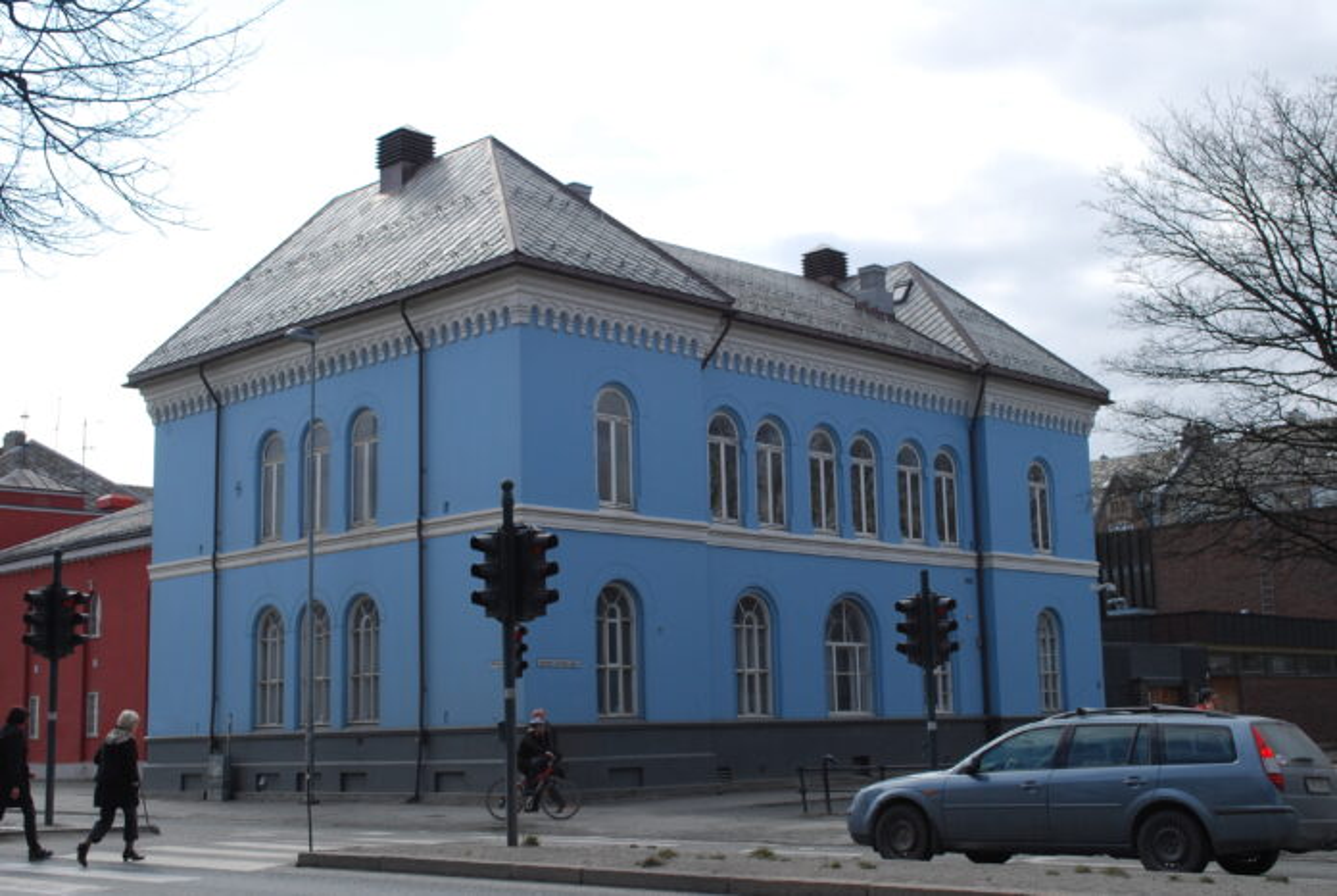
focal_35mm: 45
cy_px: 448
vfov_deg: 30.0
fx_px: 1673
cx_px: 668
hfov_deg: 43.6
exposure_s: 1/250
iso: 200
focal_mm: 30
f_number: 10
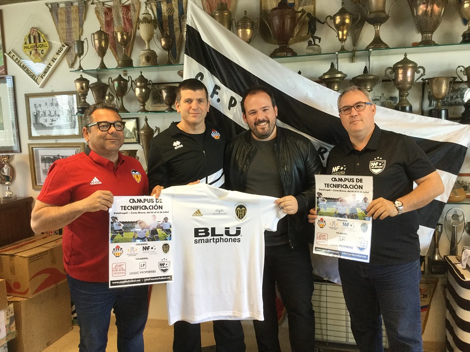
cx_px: 235
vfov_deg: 45.4
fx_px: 421
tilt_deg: -8.9
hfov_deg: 58.4
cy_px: 176
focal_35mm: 31
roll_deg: +1.0
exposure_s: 1/33
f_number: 2.4
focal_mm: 3.3
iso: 50
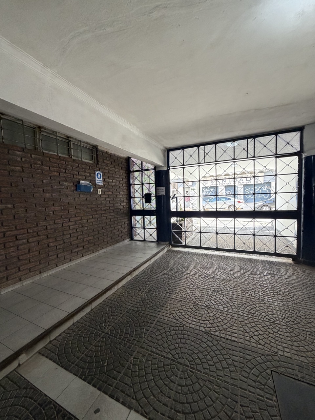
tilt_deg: -3.4
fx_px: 170
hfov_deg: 85.7
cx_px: 158
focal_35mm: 14
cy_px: 210
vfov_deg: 102.1
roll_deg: +2.1
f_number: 2.2
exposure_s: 1/121
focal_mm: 2.22
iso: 320
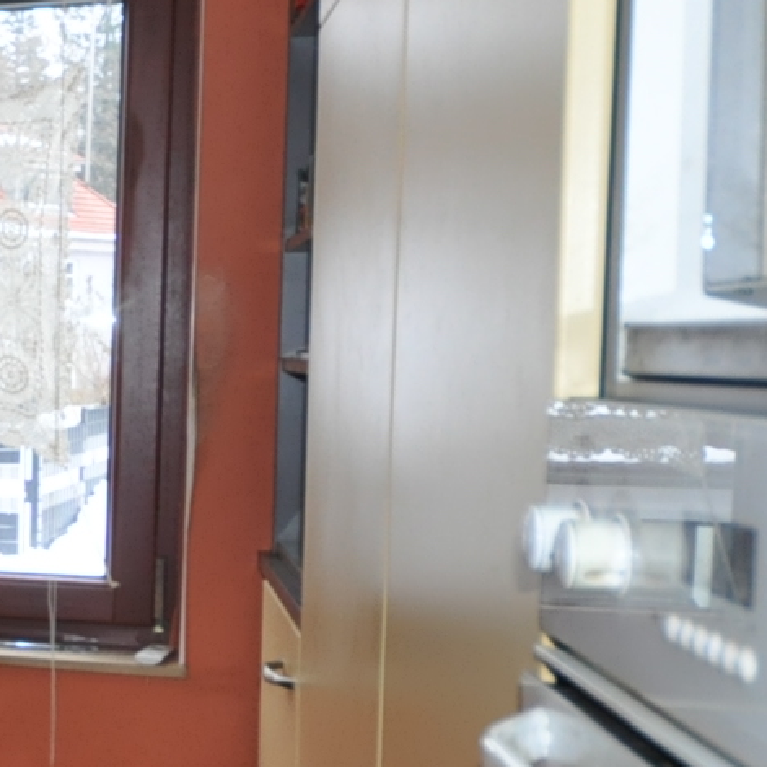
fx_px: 1454
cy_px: 445
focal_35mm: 58
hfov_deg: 21.8
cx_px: -526
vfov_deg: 29.5
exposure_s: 1/60
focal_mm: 10
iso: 800
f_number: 4
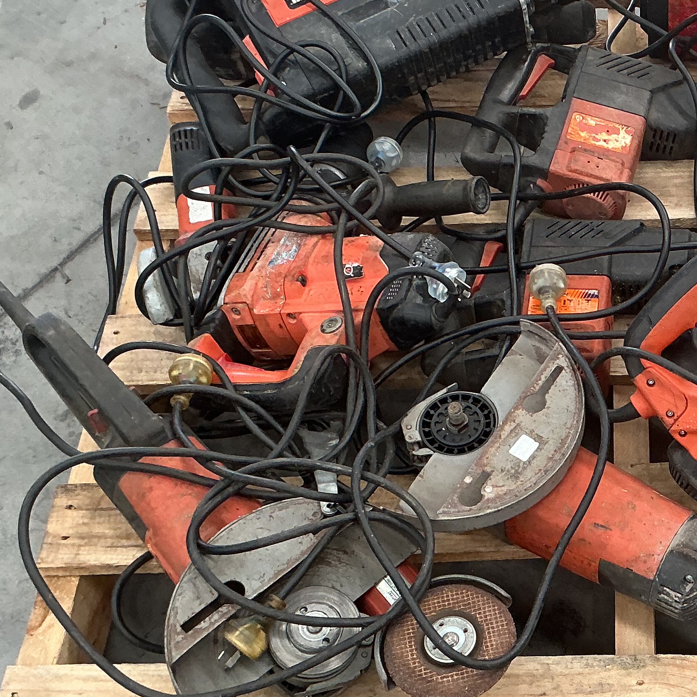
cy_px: 353
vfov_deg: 27.7
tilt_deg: -51.1
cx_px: 642
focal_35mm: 62
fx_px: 1412
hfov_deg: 26.7
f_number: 1.8
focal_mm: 3
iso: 64
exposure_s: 1/100
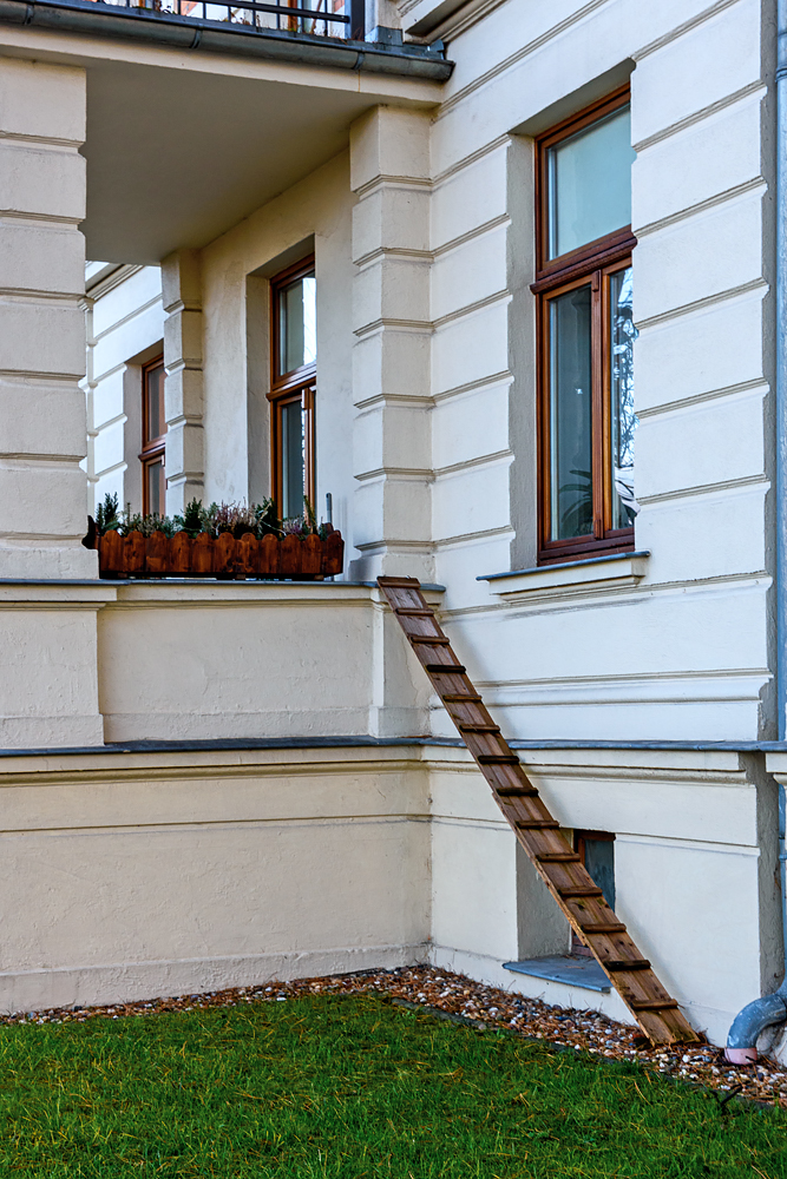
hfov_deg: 25.8
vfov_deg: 37.8
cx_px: 394
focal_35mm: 52
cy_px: 590
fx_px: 1721
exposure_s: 1/100
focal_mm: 35
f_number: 7.1
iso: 200
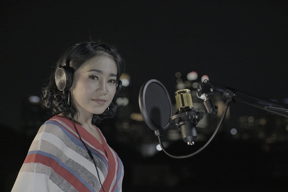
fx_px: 400
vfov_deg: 27.0
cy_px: 96
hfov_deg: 39.6
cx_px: 144
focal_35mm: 50
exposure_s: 1/250
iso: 1600
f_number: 2.8
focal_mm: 50
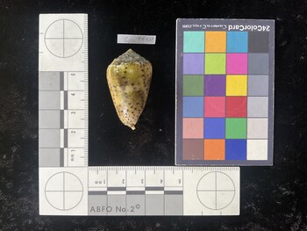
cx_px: 154
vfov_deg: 48.3
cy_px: 116
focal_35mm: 29
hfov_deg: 61.6
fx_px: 257
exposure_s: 1/60
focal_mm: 3
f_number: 1.8
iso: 64
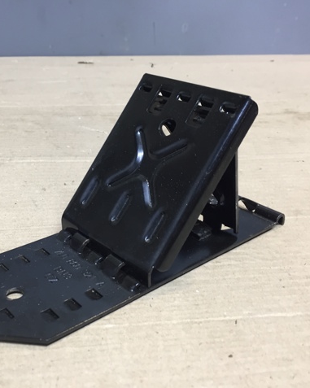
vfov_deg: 48.0
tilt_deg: -26.8
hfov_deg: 38.8
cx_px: 109
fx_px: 436
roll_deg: -1.8
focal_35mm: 38
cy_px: 194
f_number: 2.2
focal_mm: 4.15
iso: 100
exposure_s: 1/33
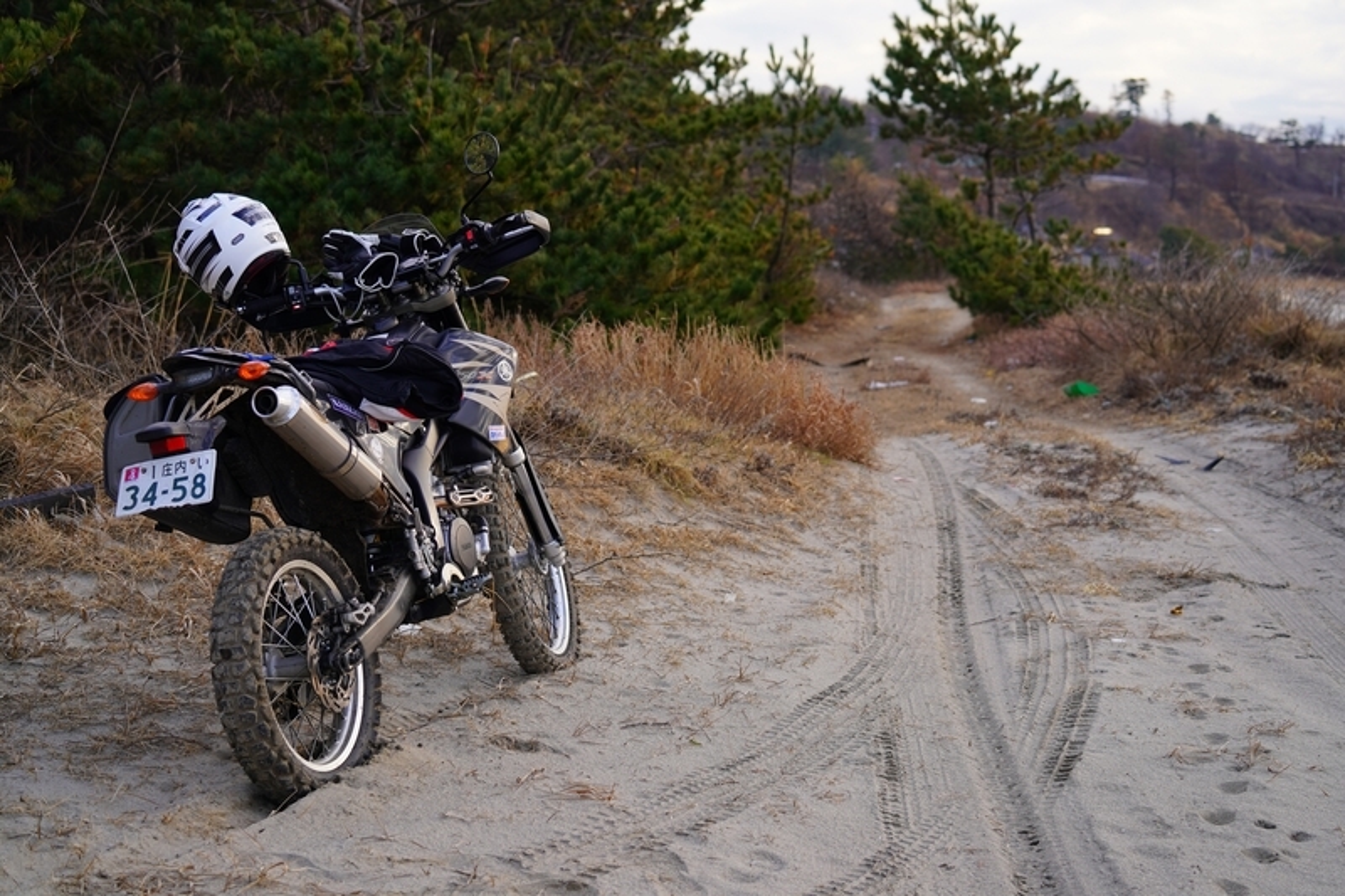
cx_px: 672
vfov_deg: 18.9
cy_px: 448
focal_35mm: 72
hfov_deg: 28.1
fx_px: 2689
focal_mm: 72
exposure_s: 1/100
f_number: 5.6
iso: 100
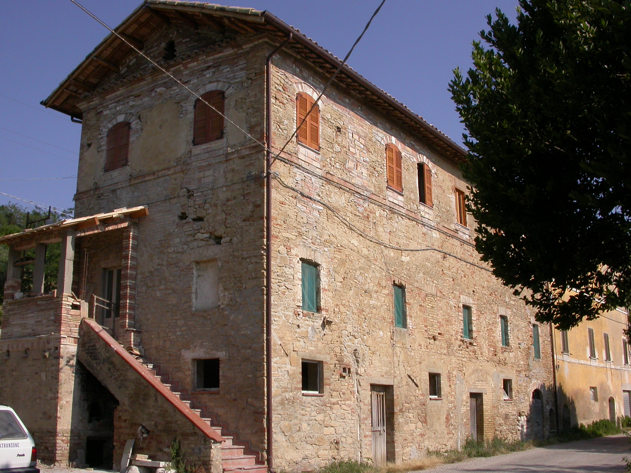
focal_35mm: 38
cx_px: 316
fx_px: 693
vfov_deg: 37.7
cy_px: 236
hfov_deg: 49.0
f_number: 7.5
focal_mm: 7.85
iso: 100
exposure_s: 1/450
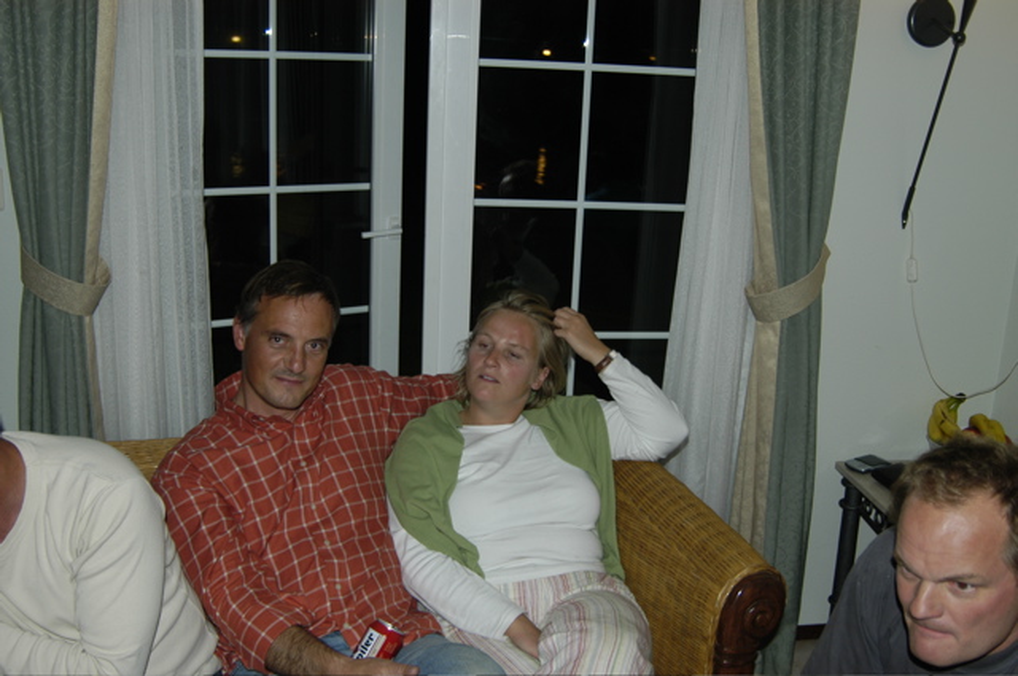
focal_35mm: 36
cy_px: 338
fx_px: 1017
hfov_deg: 53.2
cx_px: 509
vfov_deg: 36.8
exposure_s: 1/60
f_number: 3.5
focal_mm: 24
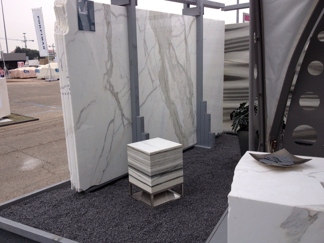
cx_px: 162
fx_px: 328
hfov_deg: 52.6
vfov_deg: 40.7
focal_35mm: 35
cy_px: 122
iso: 50
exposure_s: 1/642
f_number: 2.4
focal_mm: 4.28
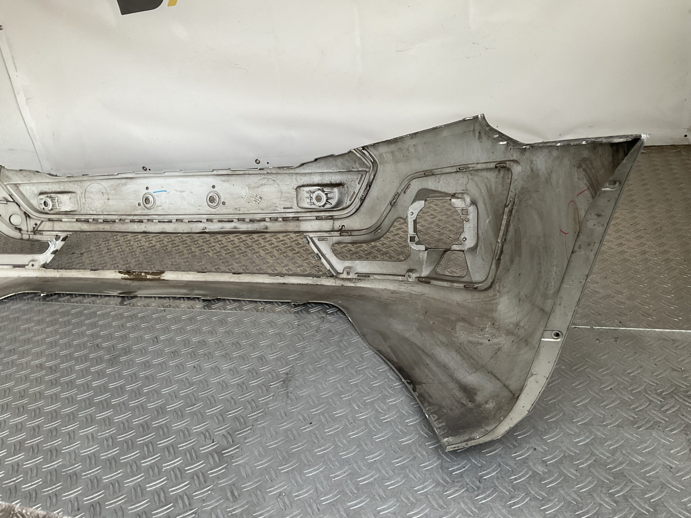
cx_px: 346
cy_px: 259
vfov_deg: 48.2
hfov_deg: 61.7
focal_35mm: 29
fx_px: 579
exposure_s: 1/50
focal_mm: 3
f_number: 1.8
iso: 40
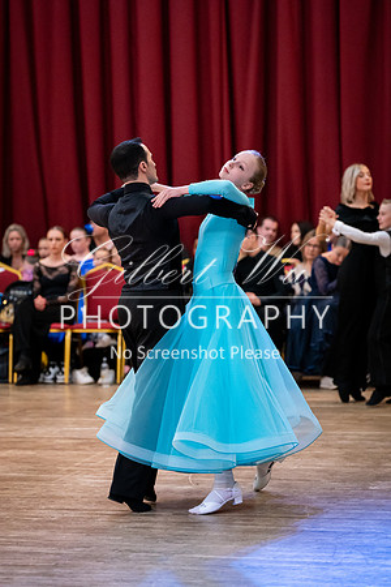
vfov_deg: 17.3
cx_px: 196
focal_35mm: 118
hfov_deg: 11.6
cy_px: 294
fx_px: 1922
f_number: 2.8
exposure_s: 1/320
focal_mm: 118
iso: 6400
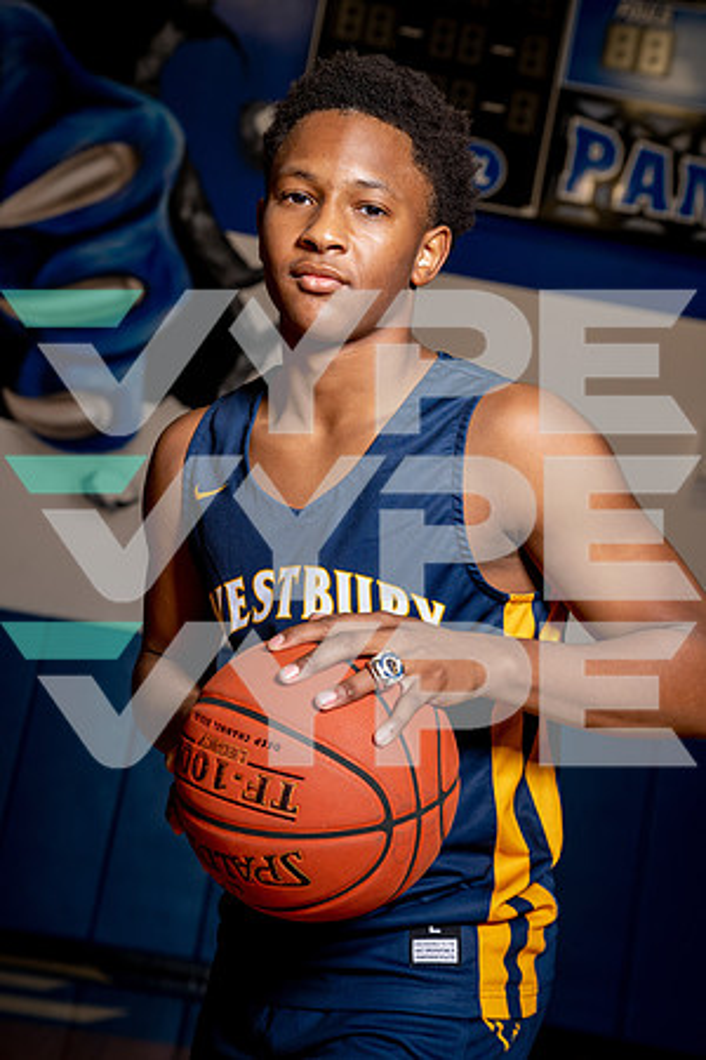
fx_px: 1794
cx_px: 353
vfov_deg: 32.9
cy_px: 530
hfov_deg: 22.3
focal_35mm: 61
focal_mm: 61
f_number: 5.6
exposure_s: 1/250
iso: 400
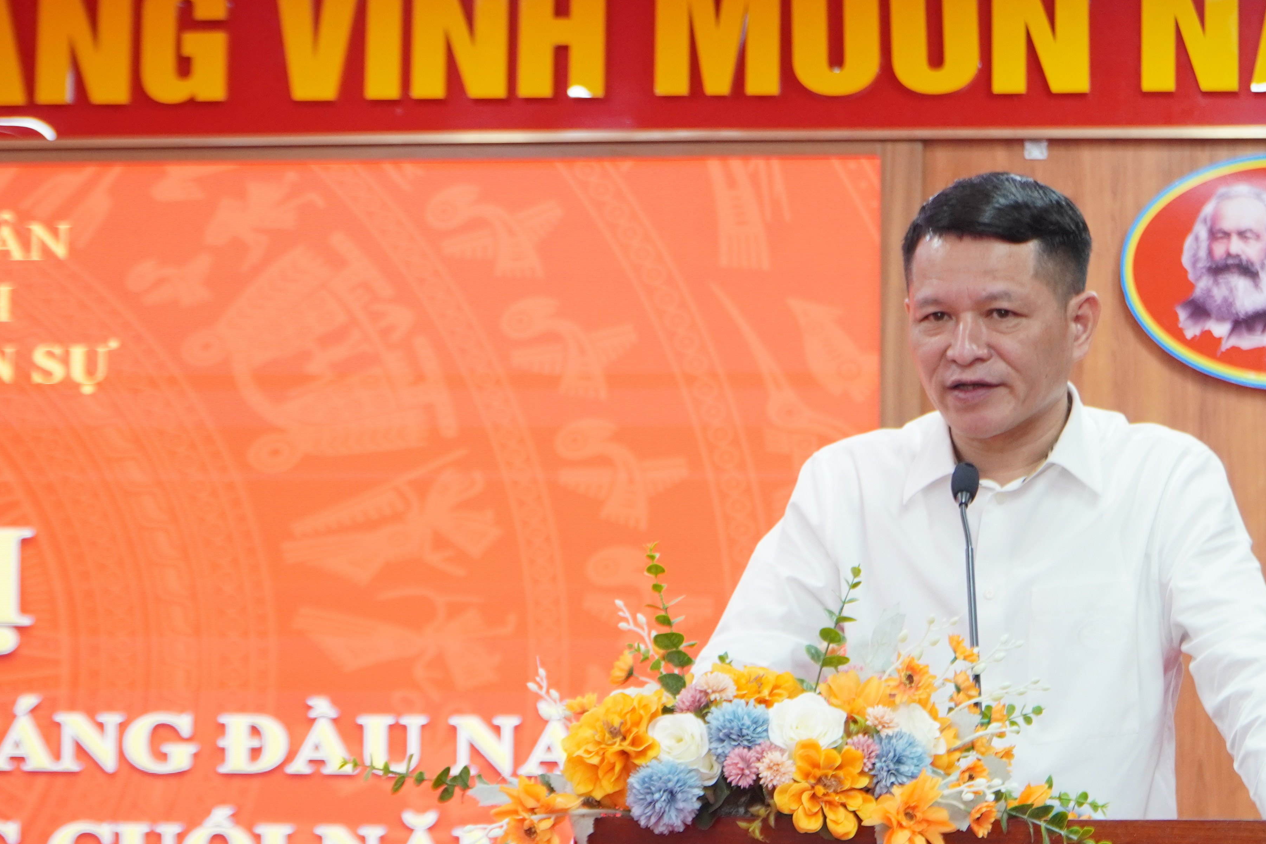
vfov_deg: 9.0
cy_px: 377
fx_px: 5375
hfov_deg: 13.4
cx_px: 701
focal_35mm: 153
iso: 640
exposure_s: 1/80
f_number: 4.5
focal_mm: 61
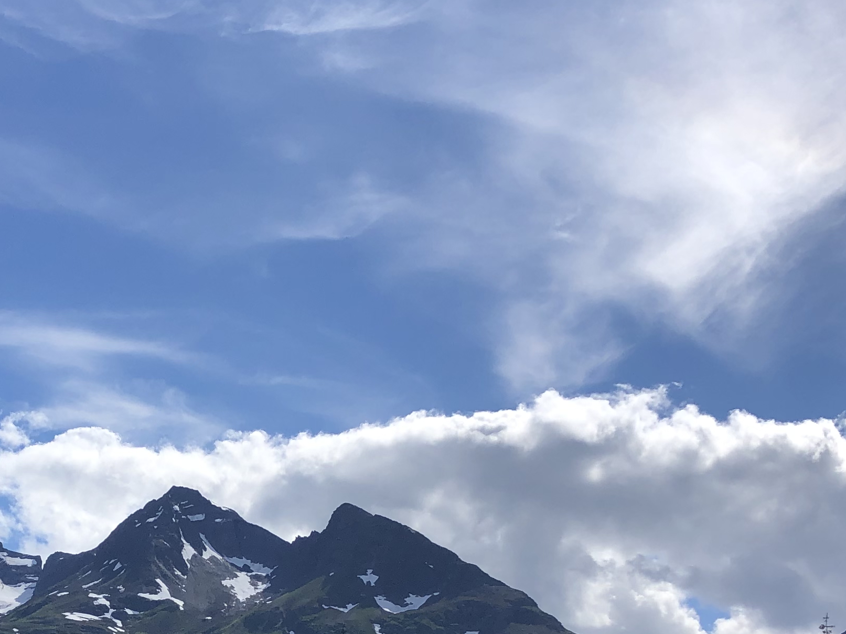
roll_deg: -2.2
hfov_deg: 27.2
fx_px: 1711
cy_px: 598
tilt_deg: +11.0
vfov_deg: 20.5
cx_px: 174
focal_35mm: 70
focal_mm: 3.99
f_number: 1.8
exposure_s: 1/4367
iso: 20
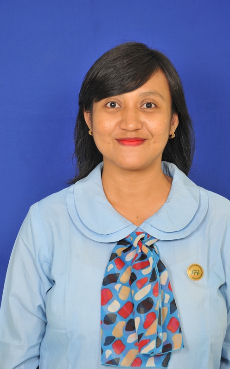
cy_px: 184
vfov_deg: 17.0
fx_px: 1234
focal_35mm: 123
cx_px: 120
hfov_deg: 10.6
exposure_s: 1/100
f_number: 9
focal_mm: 80
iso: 200
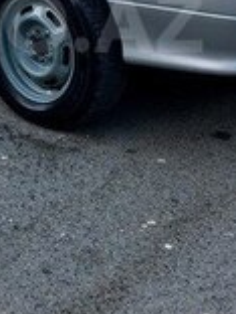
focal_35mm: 92
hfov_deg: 15.7
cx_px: -4
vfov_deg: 20.8
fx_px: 836
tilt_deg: -16.7
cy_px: 22
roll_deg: +0.2
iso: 25
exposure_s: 1/190
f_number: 2.2
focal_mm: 4.15
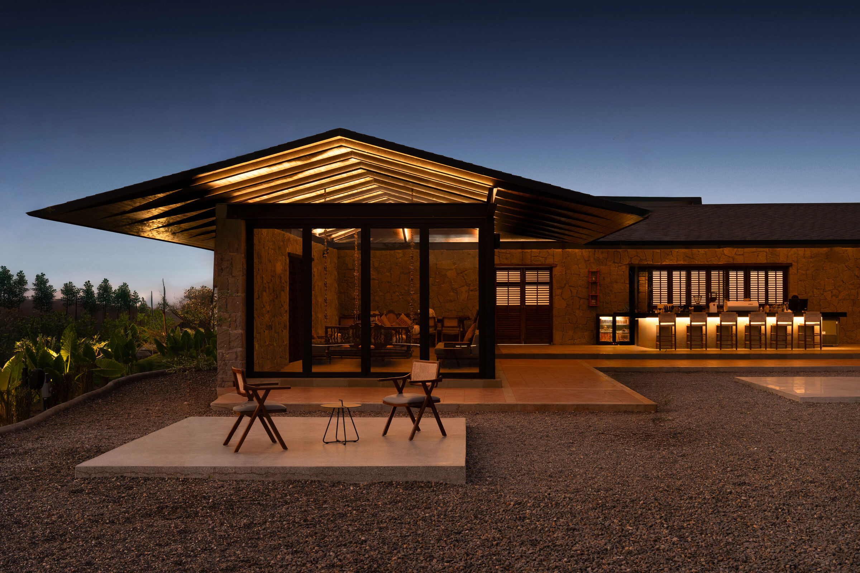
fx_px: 932
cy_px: 286
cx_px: 430
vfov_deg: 34.2
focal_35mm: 39
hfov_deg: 49.6
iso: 250
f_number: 10
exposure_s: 1.3
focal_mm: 39
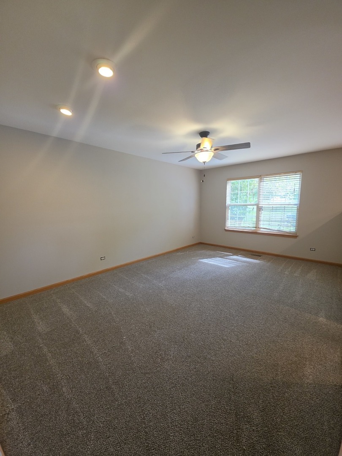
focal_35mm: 13
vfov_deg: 106.2
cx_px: 171
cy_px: 228
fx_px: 171
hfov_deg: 89.9
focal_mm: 2.2
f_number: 1.9
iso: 200
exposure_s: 1/120
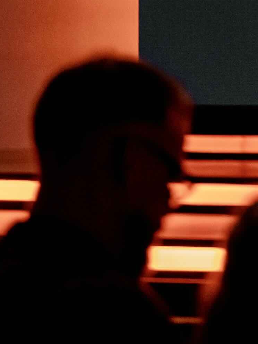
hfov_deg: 3.4
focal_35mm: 436
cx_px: 483
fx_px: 4333
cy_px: -13
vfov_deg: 4.5
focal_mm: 75
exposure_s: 1/60
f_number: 4
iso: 3200
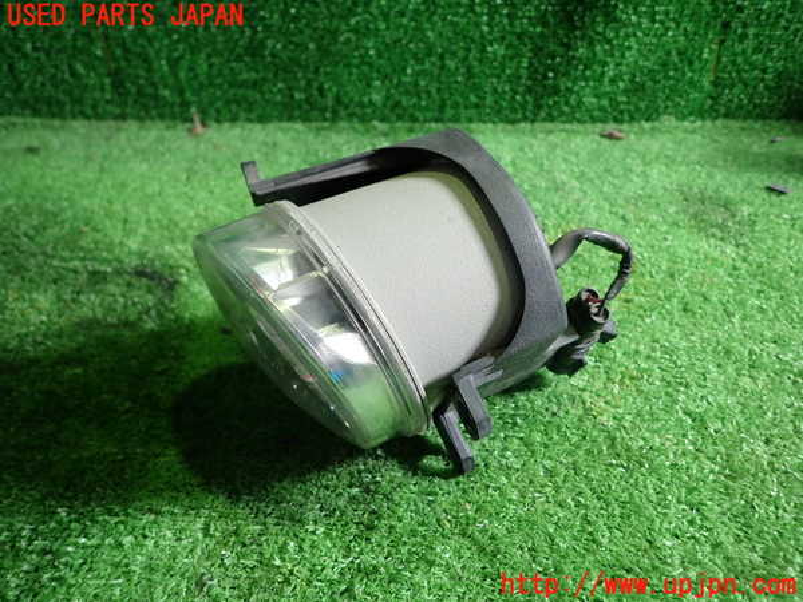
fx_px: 580
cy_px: 301
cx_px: 402
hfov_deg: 69.4
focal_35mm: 25
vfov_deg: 54.9
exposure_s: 1/50
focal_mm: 4.5
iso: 200
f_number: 2
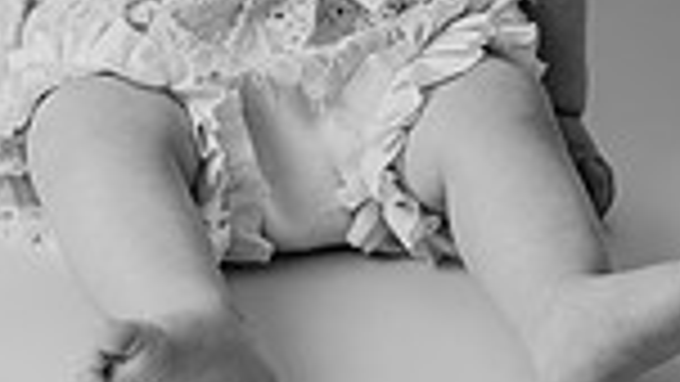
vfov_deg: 4.5
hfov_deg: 8.1
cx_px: 302
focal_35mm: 266
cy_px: -333
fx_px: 4797
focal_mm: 85
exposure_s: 1/160
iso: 100
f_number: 2.8
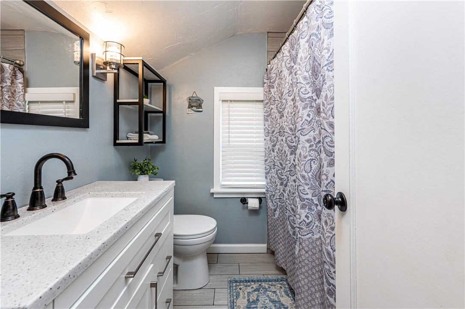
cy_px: 154
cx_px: 232
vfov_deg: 81.1
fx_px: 181
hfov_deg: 104.3
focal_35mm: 14
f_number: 8
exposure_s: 1/160
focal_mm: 14
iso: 2500
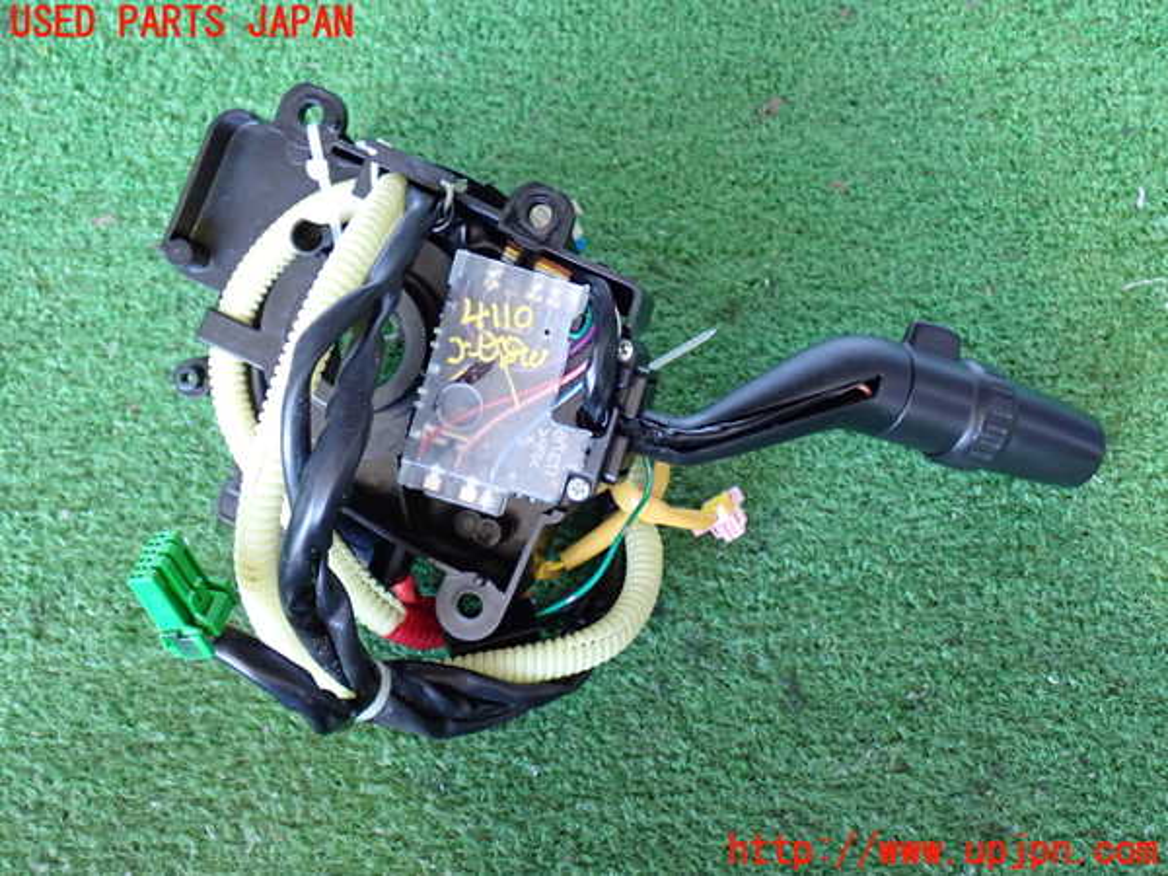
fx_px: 1485
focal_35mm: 44
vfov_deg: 32.9
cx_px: 584
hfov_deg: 42.9
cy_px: 438
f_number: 2.9
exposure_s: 1/40
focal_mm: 7.84
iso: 800
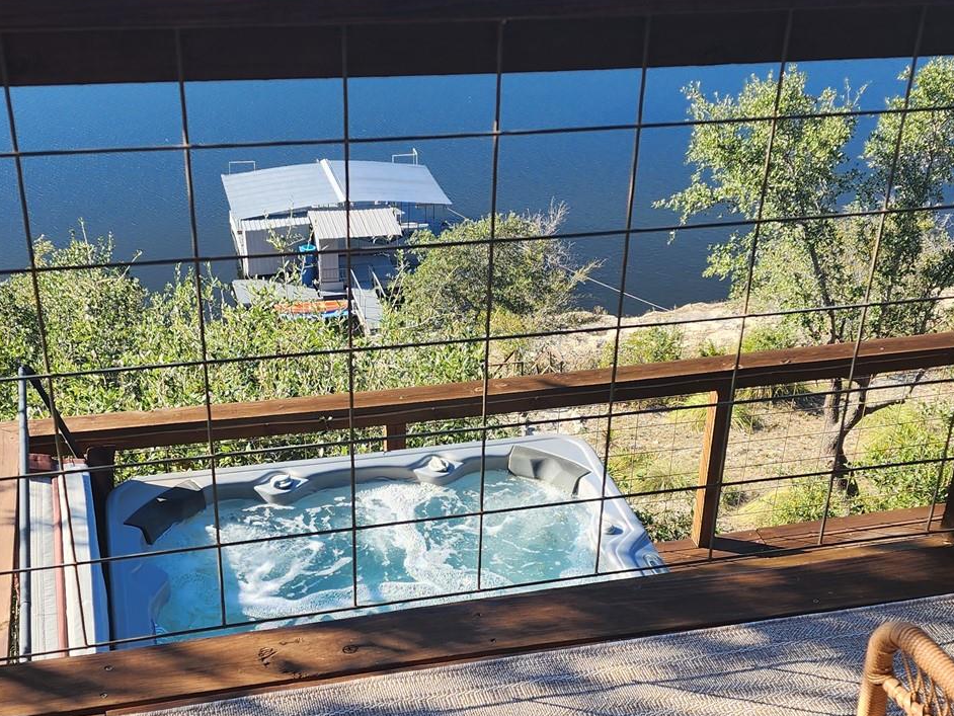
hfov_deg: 38.2
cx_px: 512
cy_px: 427
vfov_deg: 29.1
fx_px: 1378
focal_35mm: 50
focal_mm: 6.4
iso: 12
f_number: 1.8
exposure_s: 1/332
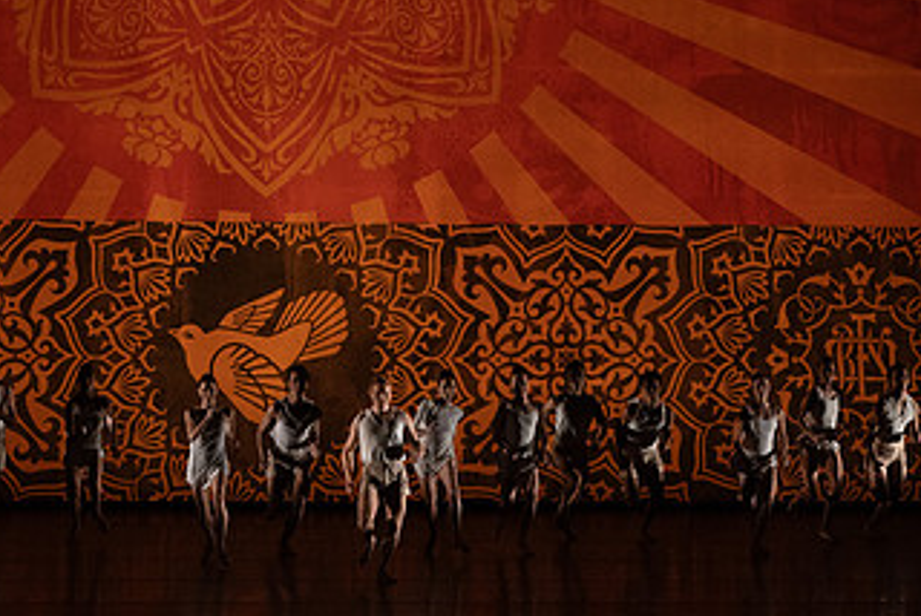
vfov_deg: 7.6
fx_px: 4635
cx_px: 380
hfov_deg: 11.3
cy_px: 142
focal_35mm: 181
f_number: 6.3
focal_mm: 100
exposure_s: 1/400
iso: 6400
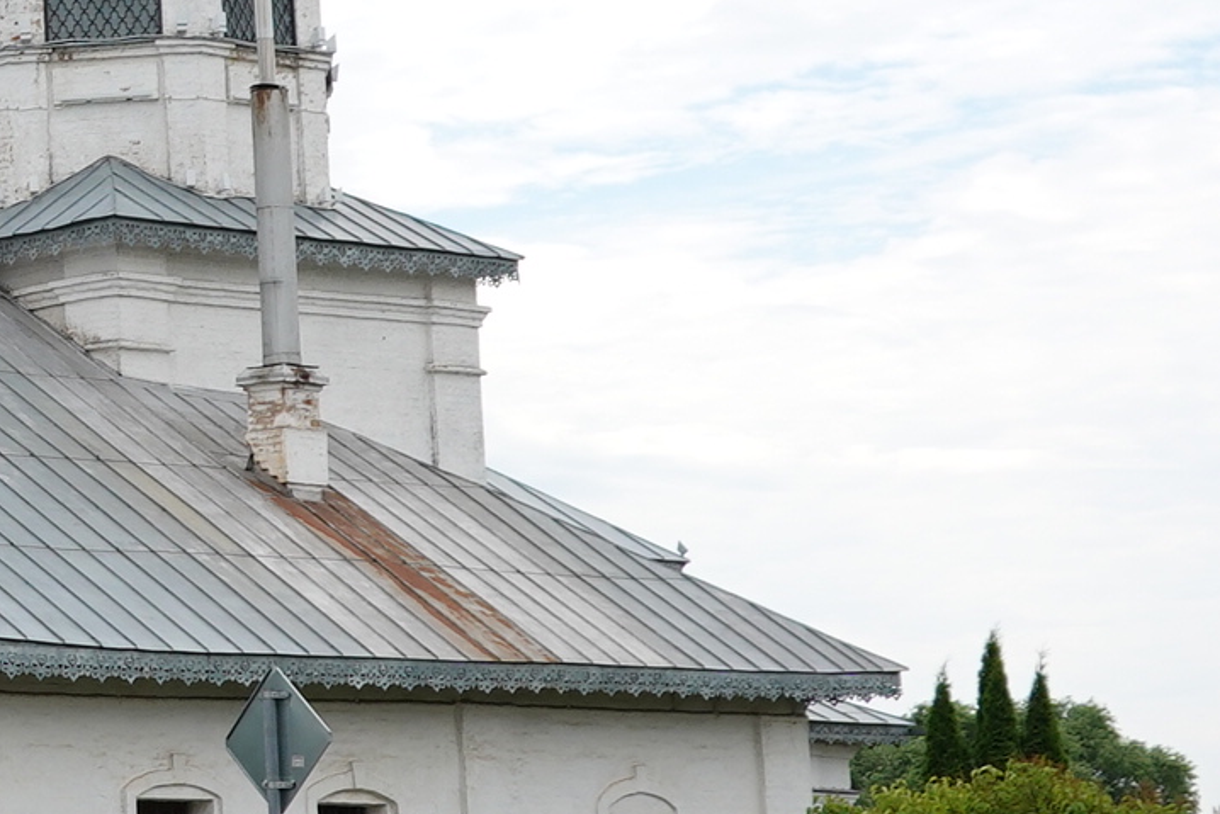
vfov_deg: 9.7
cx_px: -535
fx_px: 4779
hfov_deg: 13.8
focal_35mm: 141
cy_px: 92
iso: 100
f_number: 3.5
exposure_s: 1/640
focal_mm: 13.56
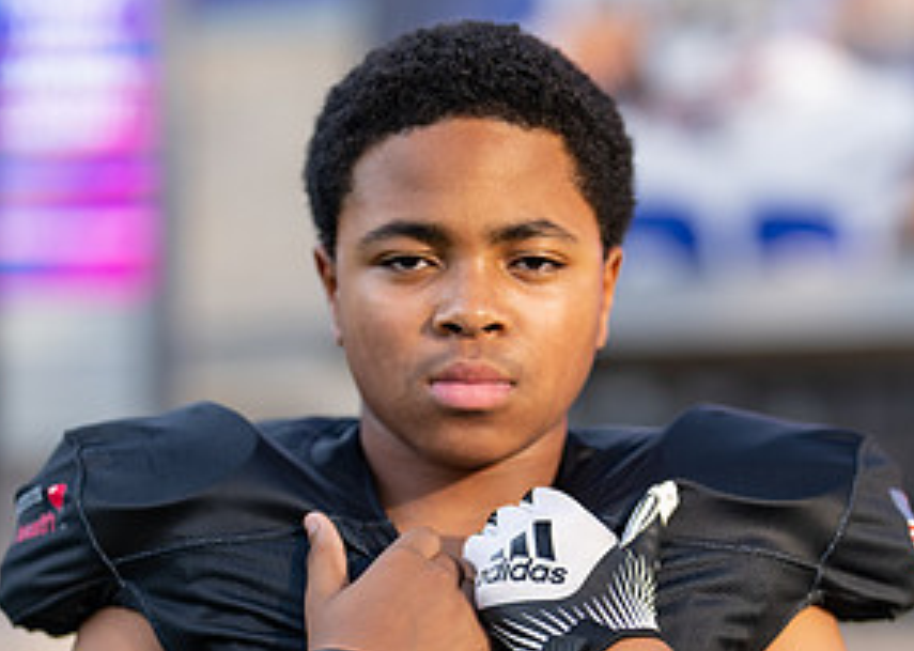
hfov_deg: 15.8
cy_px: 638
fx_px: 3294
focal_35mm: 127
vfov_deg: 11.2
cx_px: 523
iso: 100
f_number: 1.2
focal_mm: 50
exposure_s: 1/2000
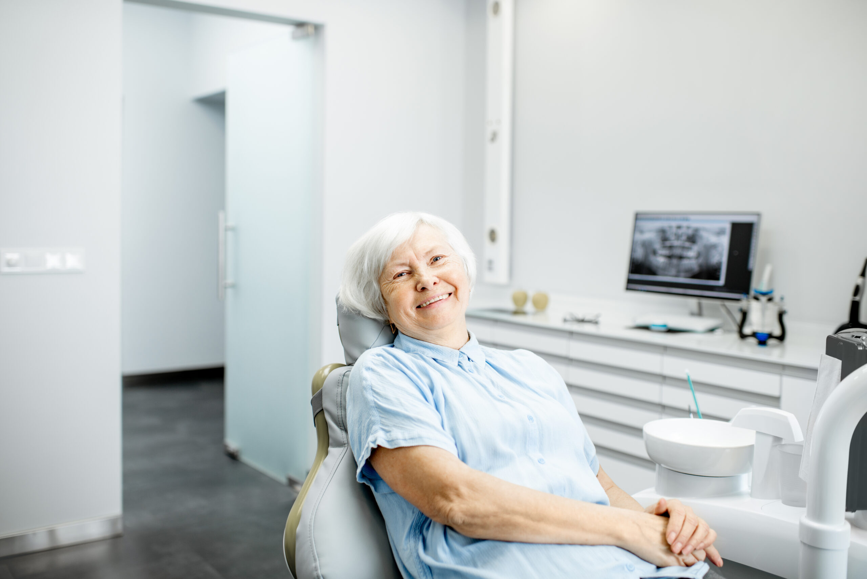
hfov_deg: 54.4
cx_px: 434
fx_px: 843
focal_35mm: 35
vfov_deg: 37.9
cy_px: 290
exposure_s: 1/200
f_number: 2.2
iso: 250
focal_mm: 35
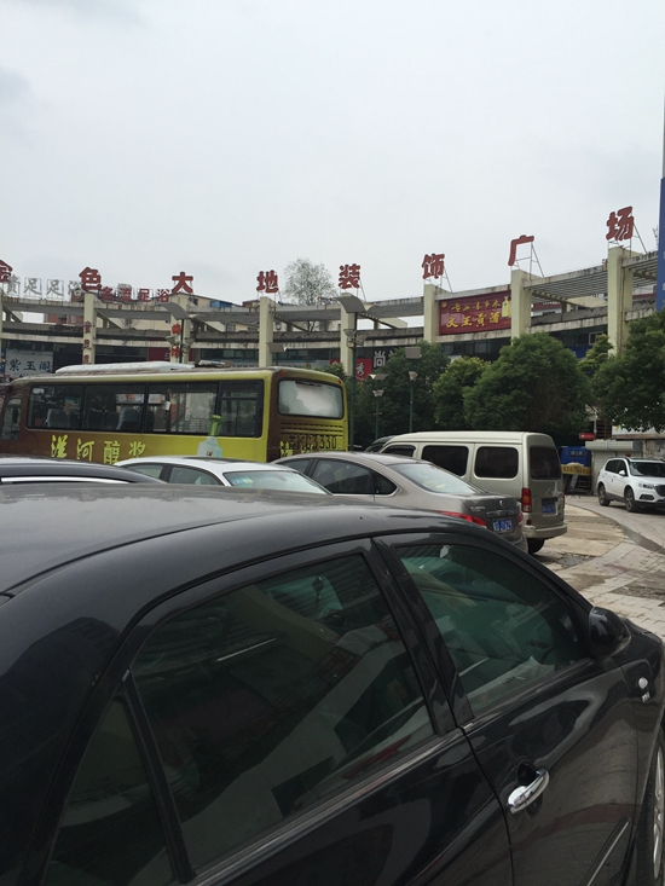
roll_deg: -1.5
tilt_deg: +3.3
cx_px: 332
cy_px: 443
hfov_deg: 48.2
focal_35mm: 29
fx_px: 743
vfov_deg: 61.7
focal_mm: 4.15
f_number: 2.2
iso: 32
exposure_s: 1/920
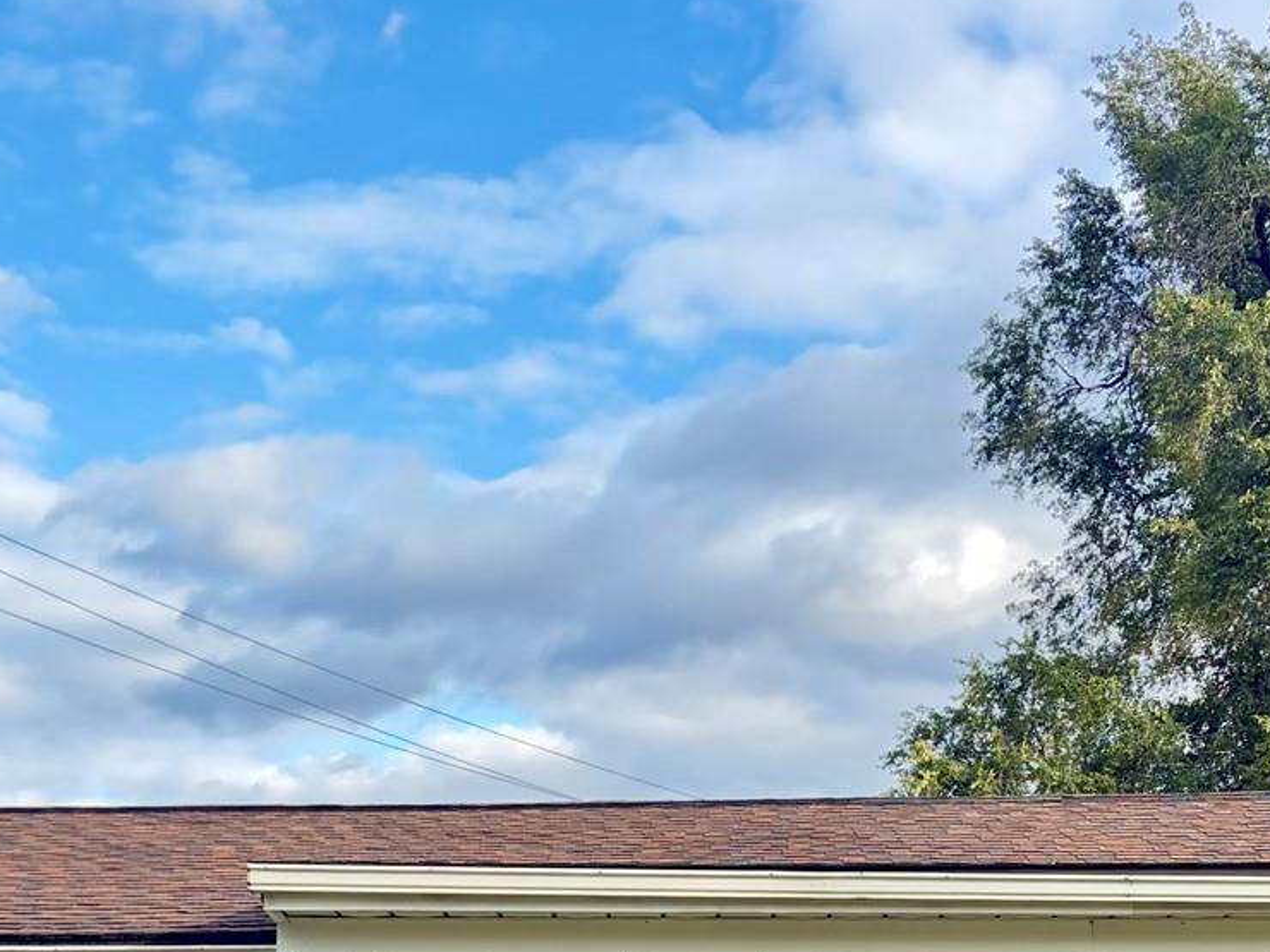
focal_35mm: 72
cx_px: 494
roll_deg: -0.1
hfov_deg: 27.0
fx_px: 2642
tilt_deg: +8.4
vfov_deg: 20.0
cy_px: 895
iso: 50
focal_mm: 5.96
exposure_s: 1/459
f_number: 1.6
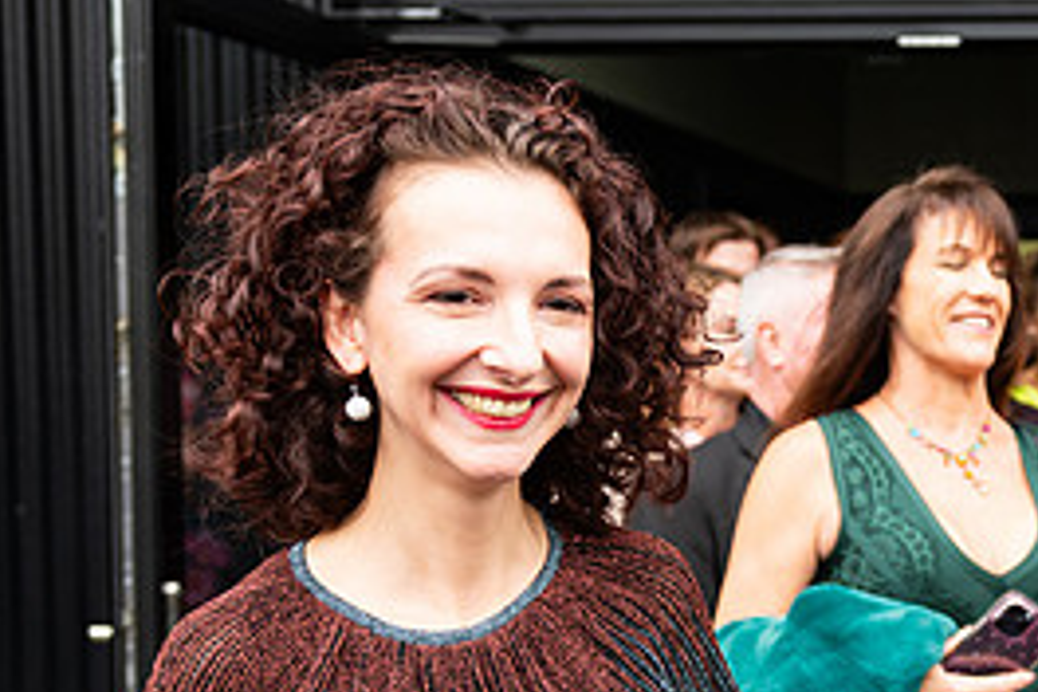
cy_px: 568
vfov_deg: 17.5
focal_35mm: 77
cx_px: 1003
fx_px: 2220
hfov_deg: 25.2
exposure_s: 1/200
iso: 125
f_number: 3.5
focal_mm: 35
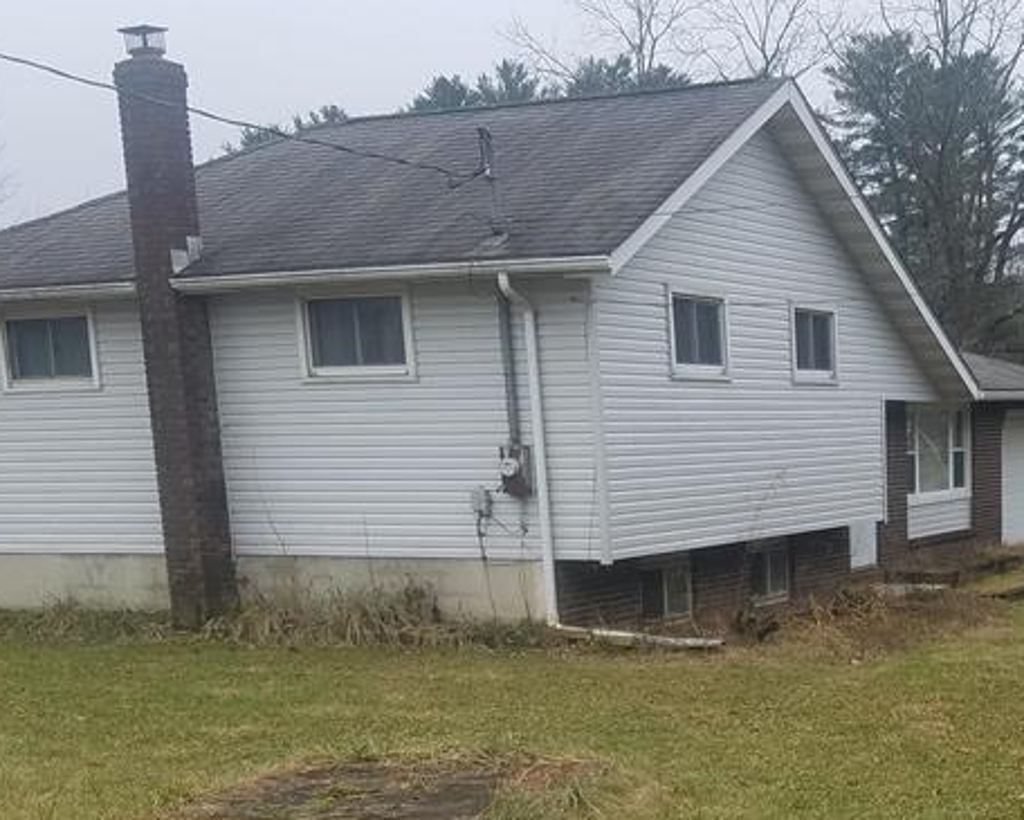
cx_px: 905
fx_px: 1728
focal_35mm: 57
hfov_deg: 31.6
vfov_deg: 25.5
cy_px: 807
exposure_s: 1/361
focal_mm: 4.2
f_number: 1.7
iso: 50
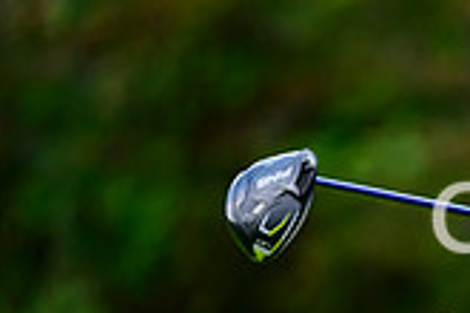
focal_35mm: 701
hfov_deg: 2.9
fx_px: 9151
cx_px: 806
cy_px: 391
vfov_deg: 2.0
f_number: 2.8
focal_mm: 200
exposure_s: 1/2000
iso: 1250
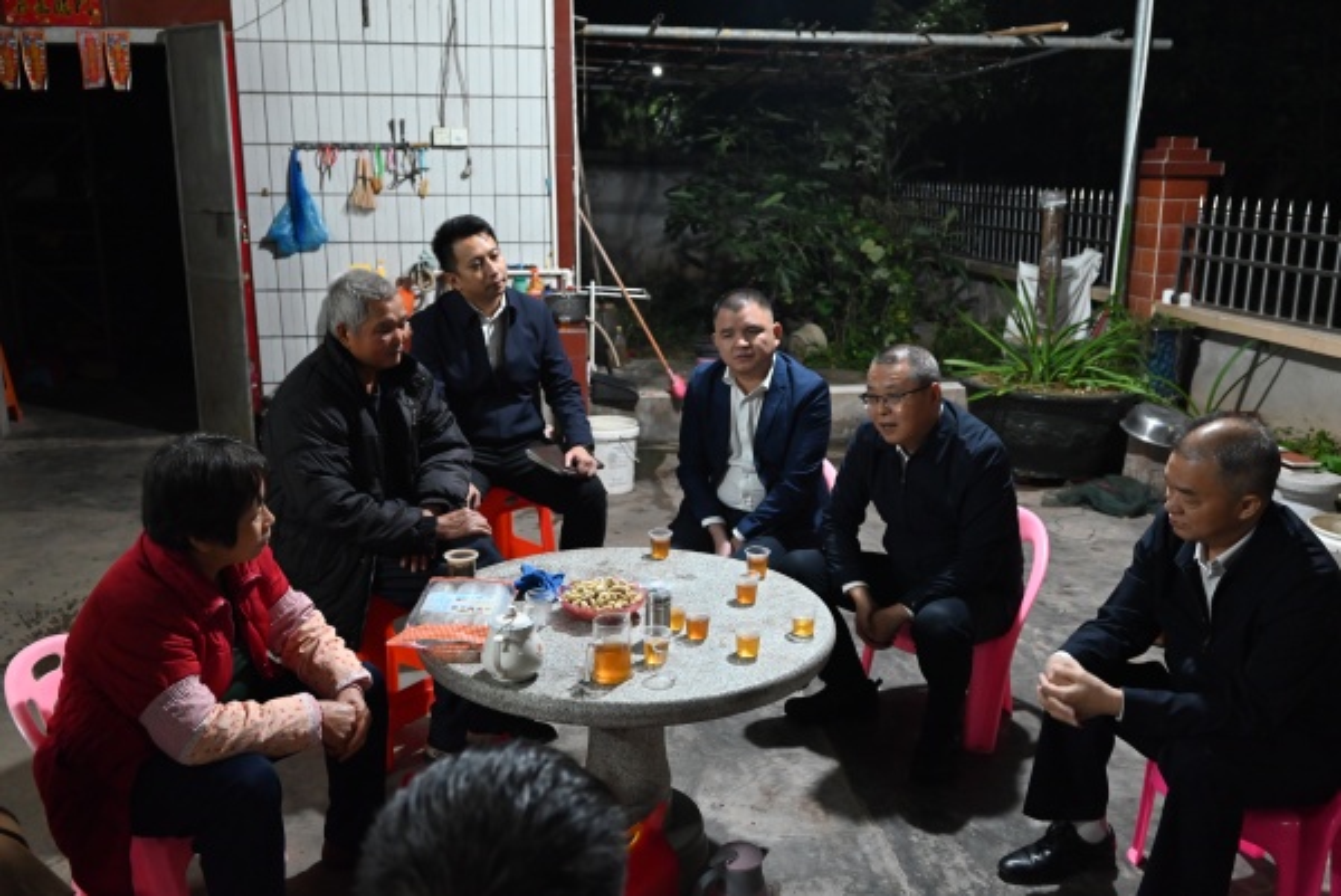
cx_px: 670
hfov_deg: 60.2
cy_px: 448
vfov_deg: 42.4
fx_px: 1156
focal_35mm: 31
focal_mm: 31
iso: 3200
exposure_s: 1/15
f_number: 4.8
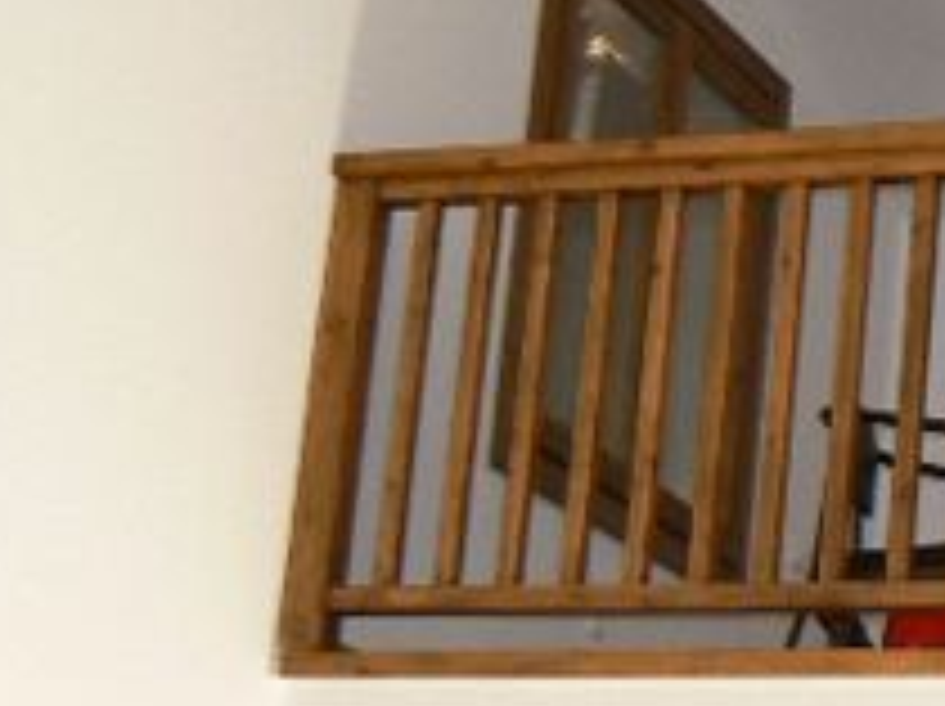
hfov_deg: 15.3
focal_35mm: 121
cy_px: 427
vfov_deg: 12.2
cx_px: 1307
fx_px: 3299
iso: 125
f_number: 2.8
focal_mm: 6
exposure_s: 1/30
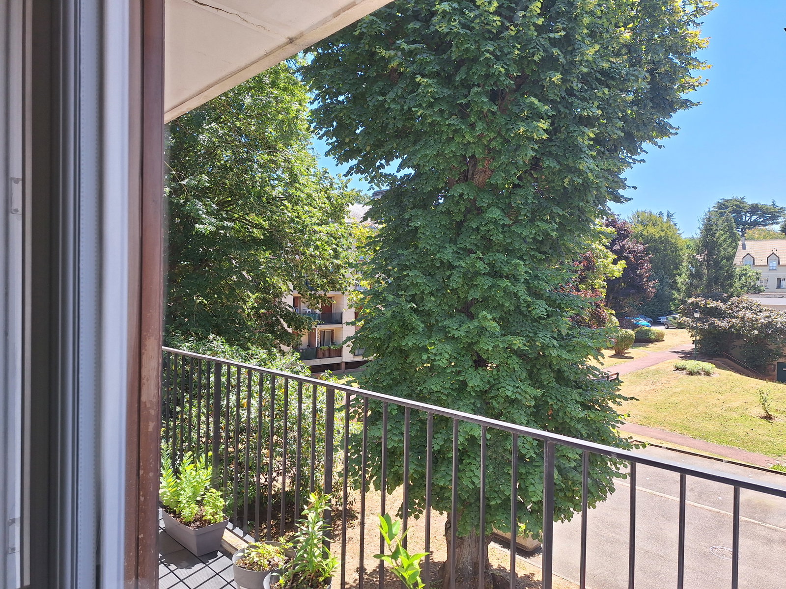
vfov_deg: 58.9
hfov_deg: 73.9
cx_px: 393
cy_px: 294
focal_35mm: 23
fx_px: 522
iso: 40
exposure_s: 1/491
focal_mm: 5.54
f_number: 1.8
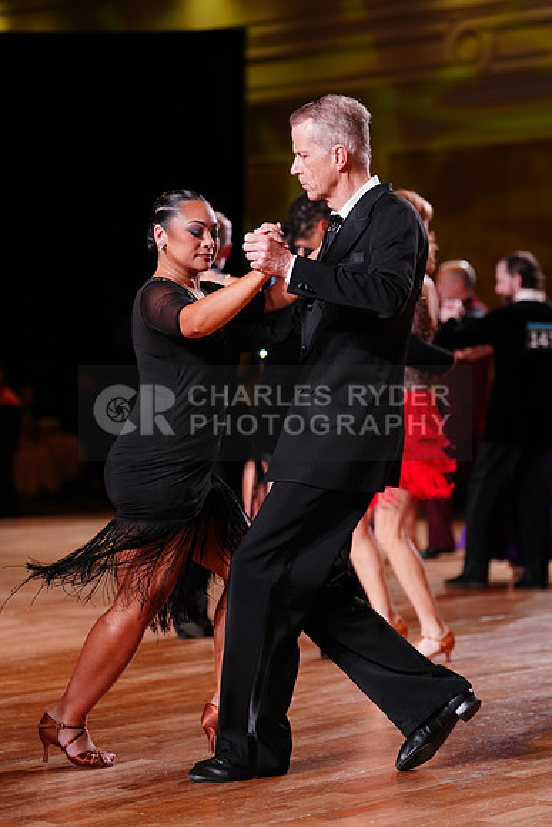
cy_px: 414
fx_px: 2275
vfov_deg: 20.6
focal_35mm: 99
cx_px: 276
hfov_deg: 13.8
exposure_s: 1/400
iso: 1250
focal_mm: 99
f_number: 2.8
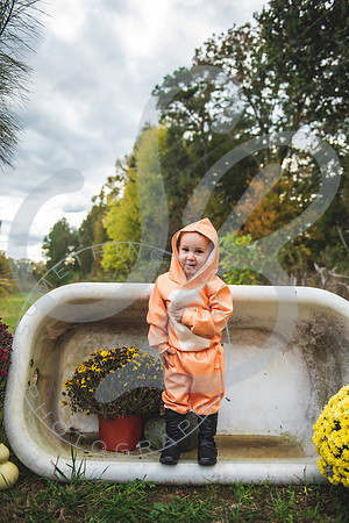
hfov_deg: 42.3
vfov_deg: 60.3
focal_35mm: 31
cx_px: 174
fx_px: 451
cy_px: 262
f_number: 2.8
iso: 320
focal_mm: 31
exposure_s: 1/1000
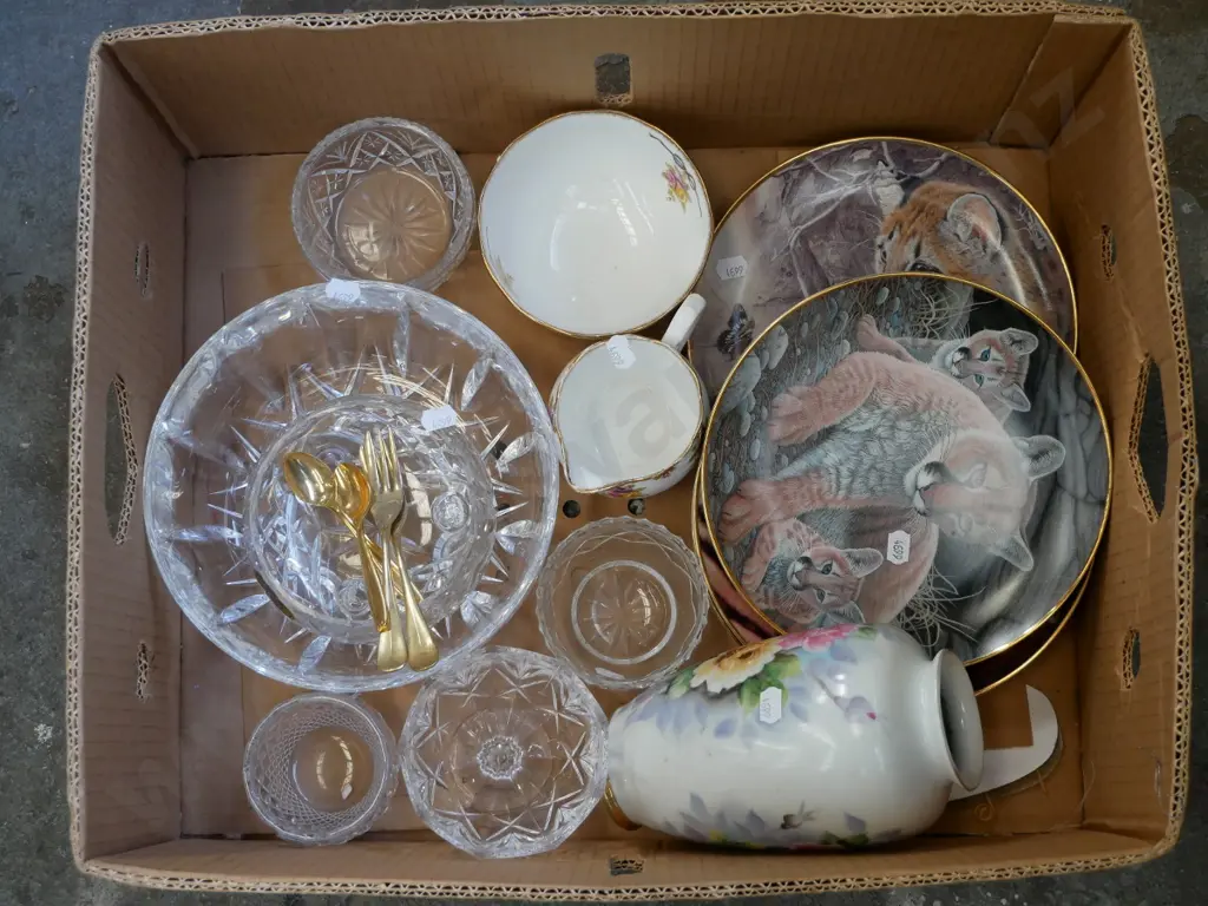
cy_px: 453
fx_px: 1745
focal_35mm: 50
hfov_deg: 38.2
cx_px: 604
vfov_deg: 29.1
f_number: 4.5
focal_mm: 25
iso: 1250
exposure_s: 1/60
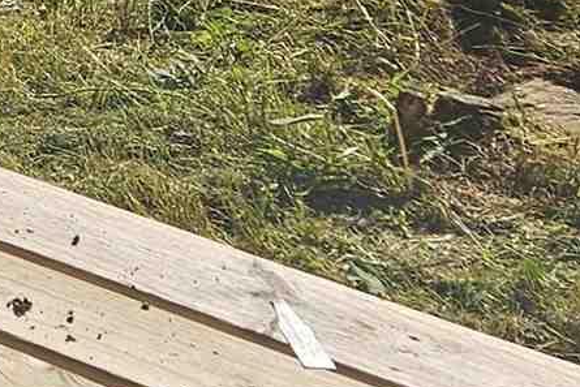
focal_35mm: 165
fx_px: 2659
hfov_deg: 11.2
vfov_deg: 7.9
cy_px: -408
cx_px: -623
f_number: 1.8
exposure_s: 1/1904
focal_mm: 5.4
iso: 25
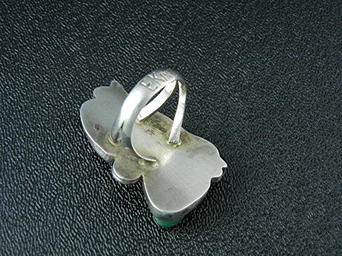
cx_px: 171
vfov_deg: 19.1
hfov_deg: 25.3
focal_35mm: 77
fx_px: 761
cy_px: 128
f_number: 4.3
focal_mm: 13.9
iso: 400
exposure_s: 1/22.4
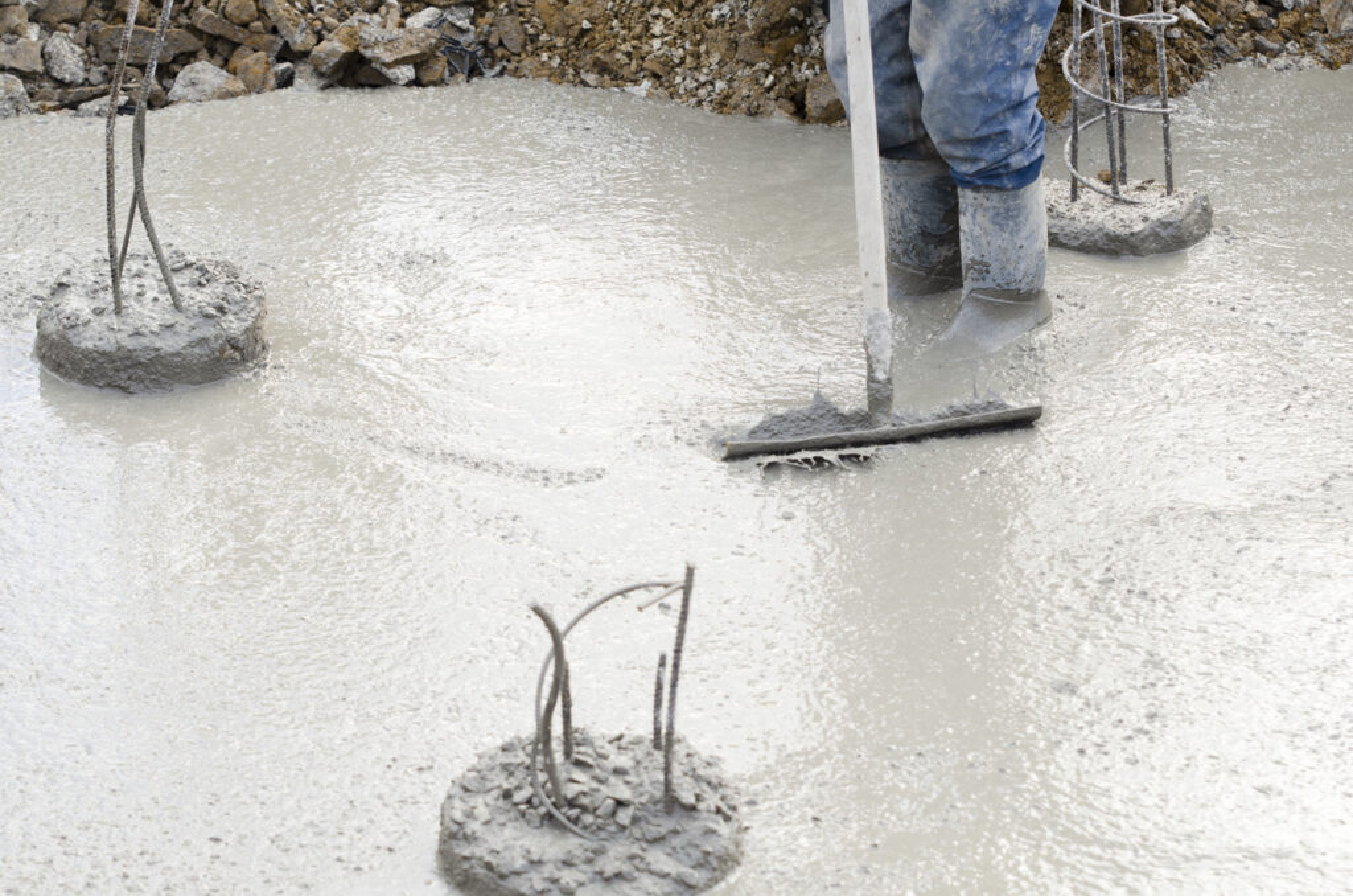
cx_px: 676
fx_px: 3938
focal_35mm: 105
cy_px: 448
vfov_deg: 13.0
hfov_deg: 19.5
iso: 320
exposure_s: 1/400
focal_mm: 70
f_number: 4
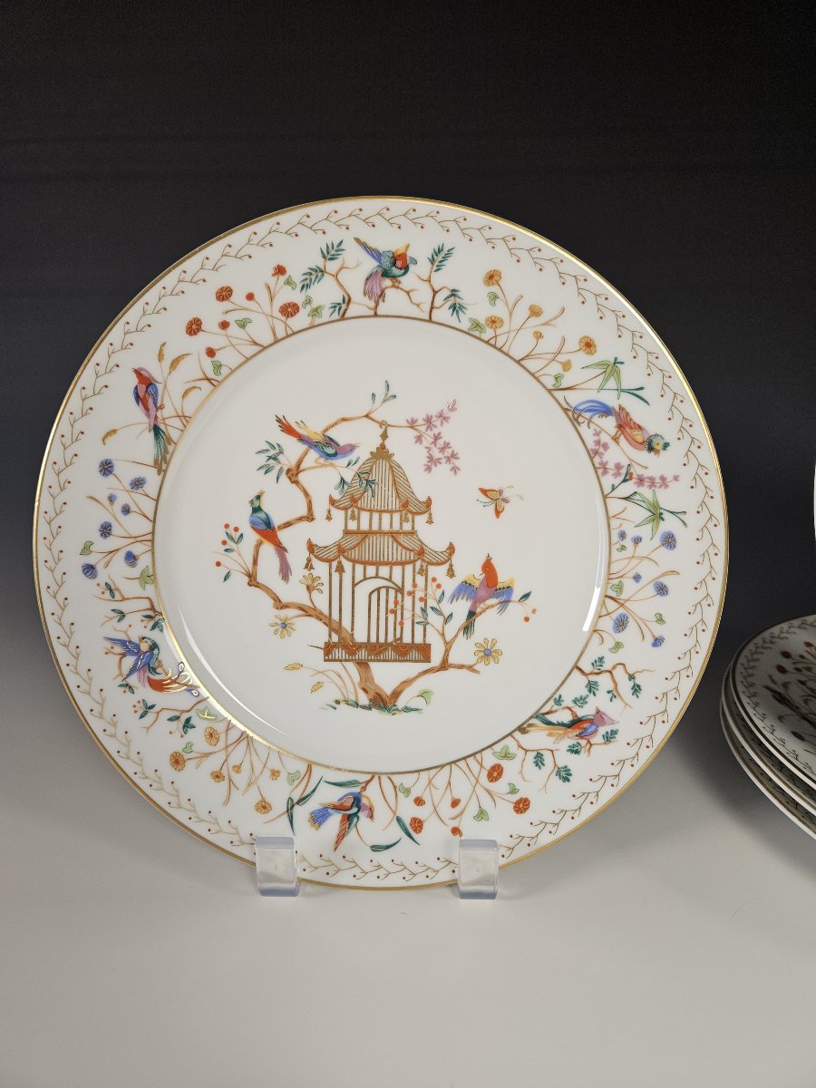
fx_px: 723
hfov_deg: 58.9
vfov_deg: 73.9
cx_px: 408
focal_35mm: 23
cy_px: 544
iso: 200
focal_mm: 5.4
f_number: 1.8
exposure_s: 1/180
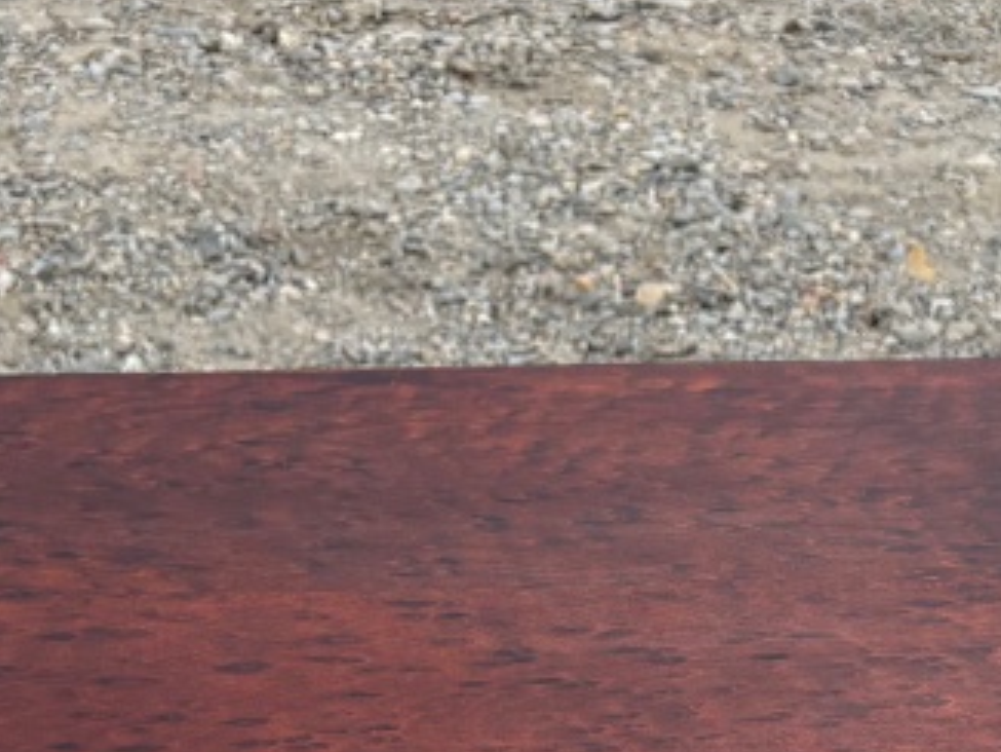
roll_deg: +1.2
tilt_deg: -41.5
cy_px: 1291
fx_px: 2777
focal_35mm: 96
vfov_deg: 13.9
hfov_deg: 20.4
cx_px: 416
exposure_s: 1/1364
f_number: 1.6
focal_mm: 5.96
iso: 50
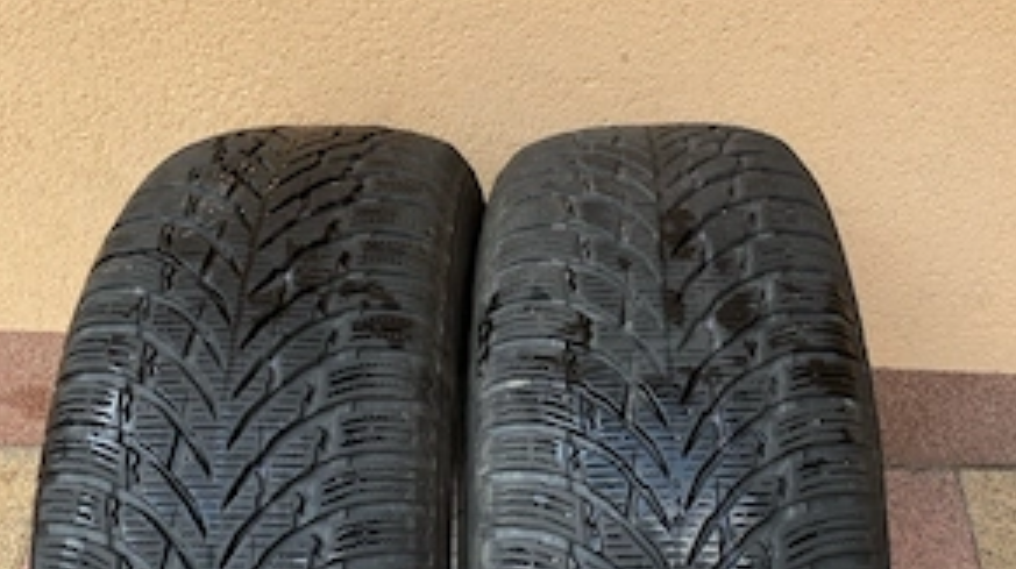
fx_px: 1050
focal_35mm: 39
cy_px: 450
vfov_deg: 29.7
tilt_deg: -53.8
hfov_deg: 51.7
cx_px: 513
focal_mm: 4.25
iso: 32
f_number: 1.8
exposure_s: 1/185
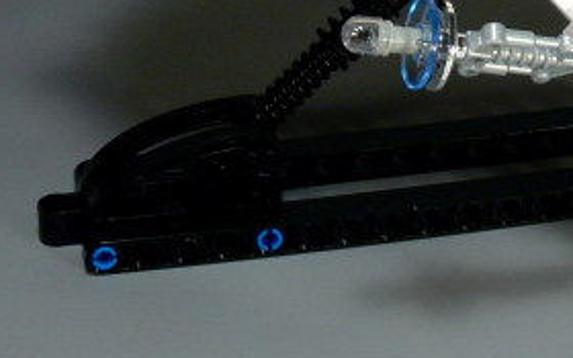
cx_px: 417
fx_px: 2030
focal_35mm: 130
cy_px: -203
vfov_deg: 9.7
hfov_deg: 16.0
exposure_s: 1/3.2
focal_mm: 9.1
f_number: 7.1
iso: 80
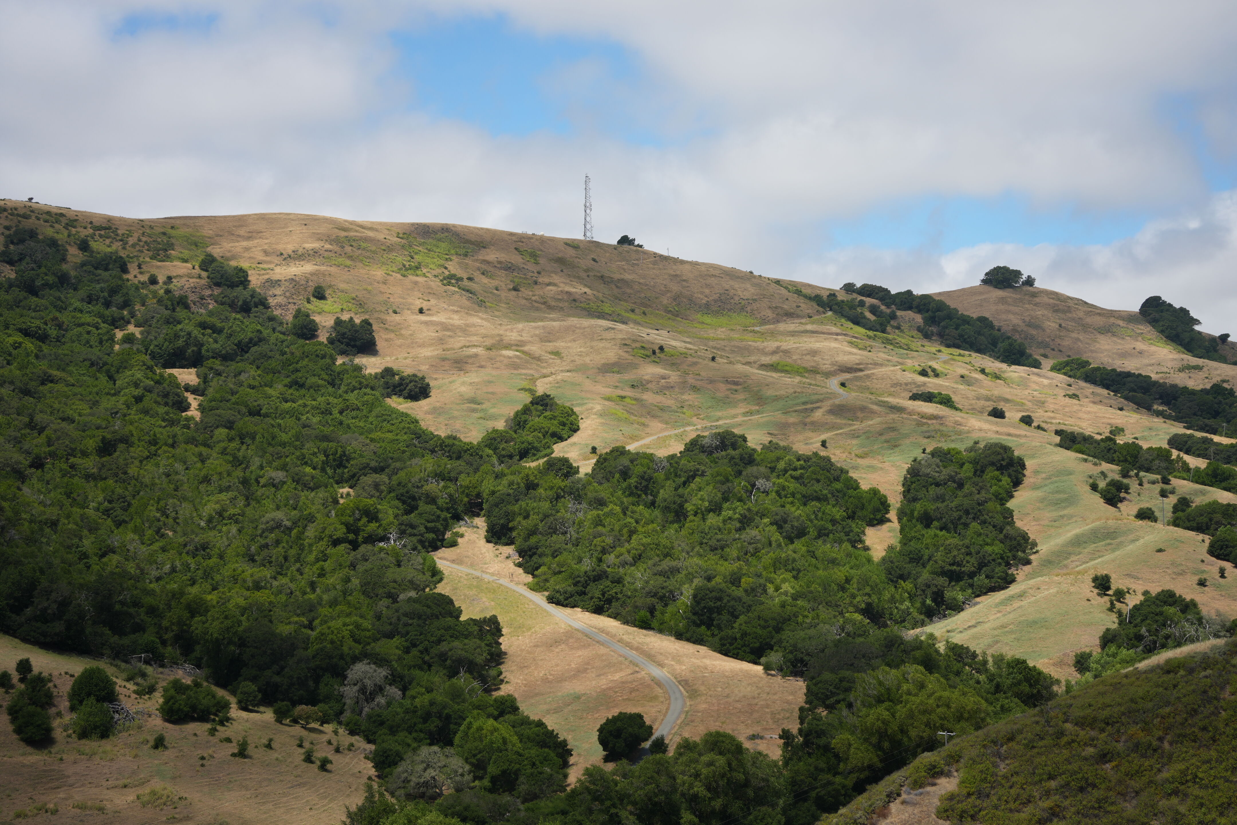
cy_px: 412
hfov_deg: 36.9
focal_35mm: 54
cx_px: 618
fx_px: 1855
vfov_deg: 25.1
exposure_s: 1/1250
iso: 160
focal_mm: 54
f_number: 4.5
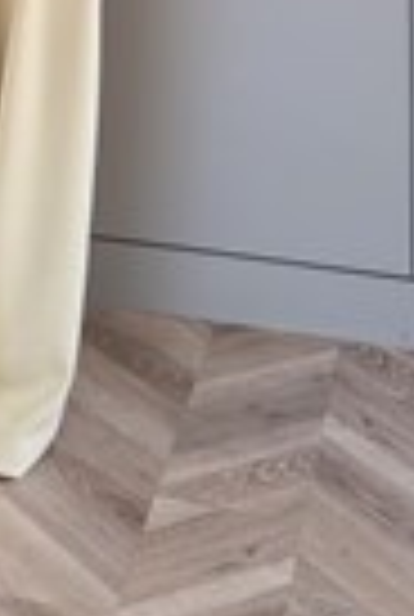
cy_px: -272
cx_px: -27
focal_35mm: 75
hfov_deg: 17.7
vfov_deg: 22.7
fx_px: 1287
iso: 100
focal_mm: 6.76
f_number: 1.78
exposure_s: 1/121
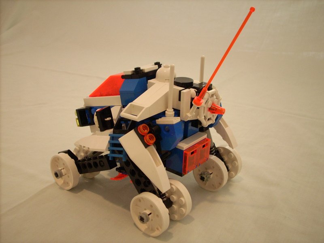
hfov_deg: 50.1
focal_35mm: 37
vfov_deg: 38.7
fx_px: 346
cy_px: 122
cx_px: 162
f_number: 2.8
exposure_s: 1/27.5
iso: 200
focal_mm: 6.2
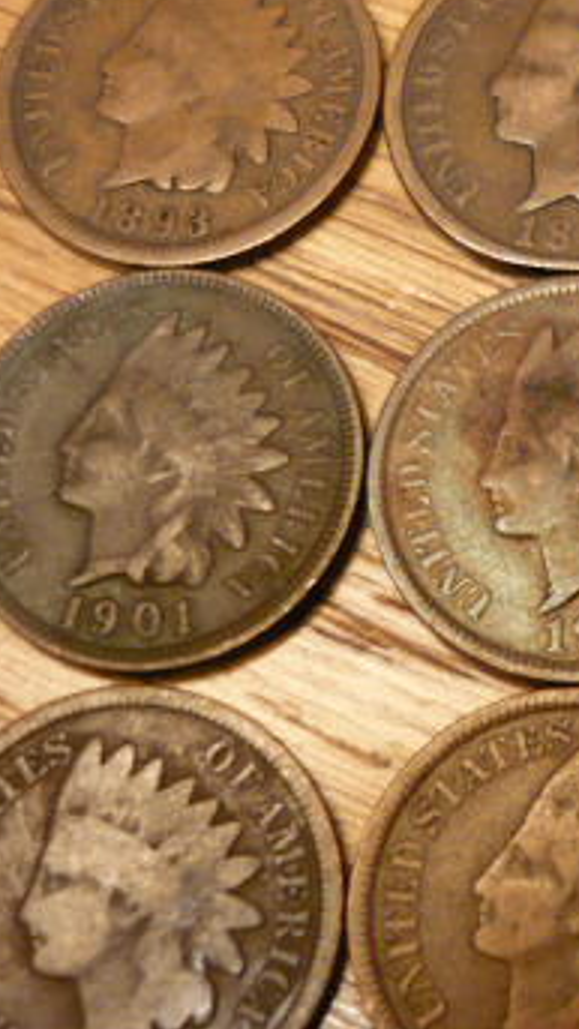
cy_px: 480
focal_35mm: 67
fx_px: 1828
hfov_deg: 16.9
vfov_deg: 31.4
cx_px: 768
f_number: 2.8
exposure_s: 1/30
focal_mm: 5.5
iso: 320
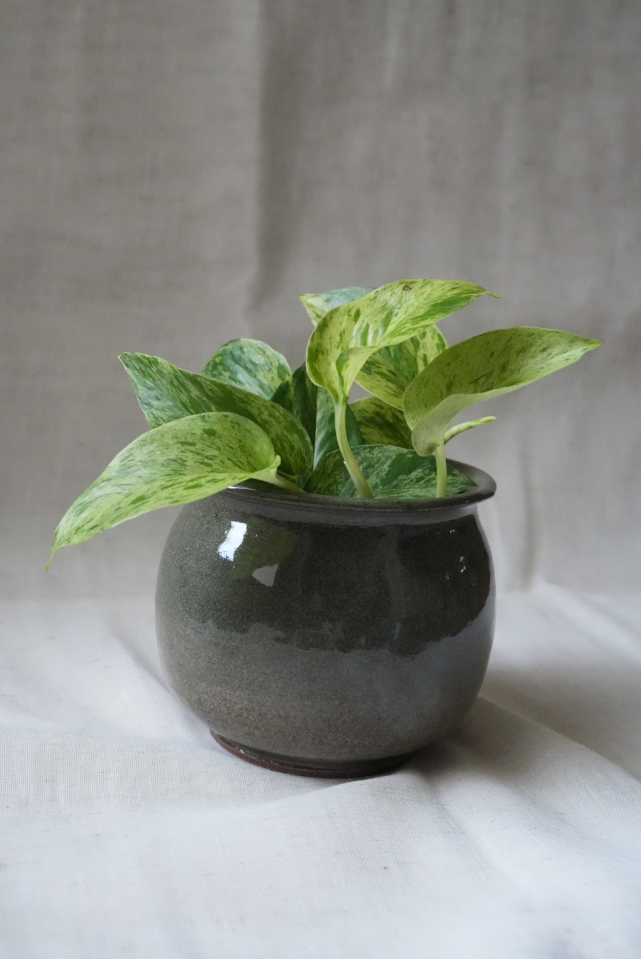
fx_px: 1413
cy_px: 483
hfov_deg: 25.6
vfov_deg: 37.5
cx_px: 323
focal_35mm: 53
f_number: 8
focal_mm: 50
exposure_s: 1/500
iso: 16000
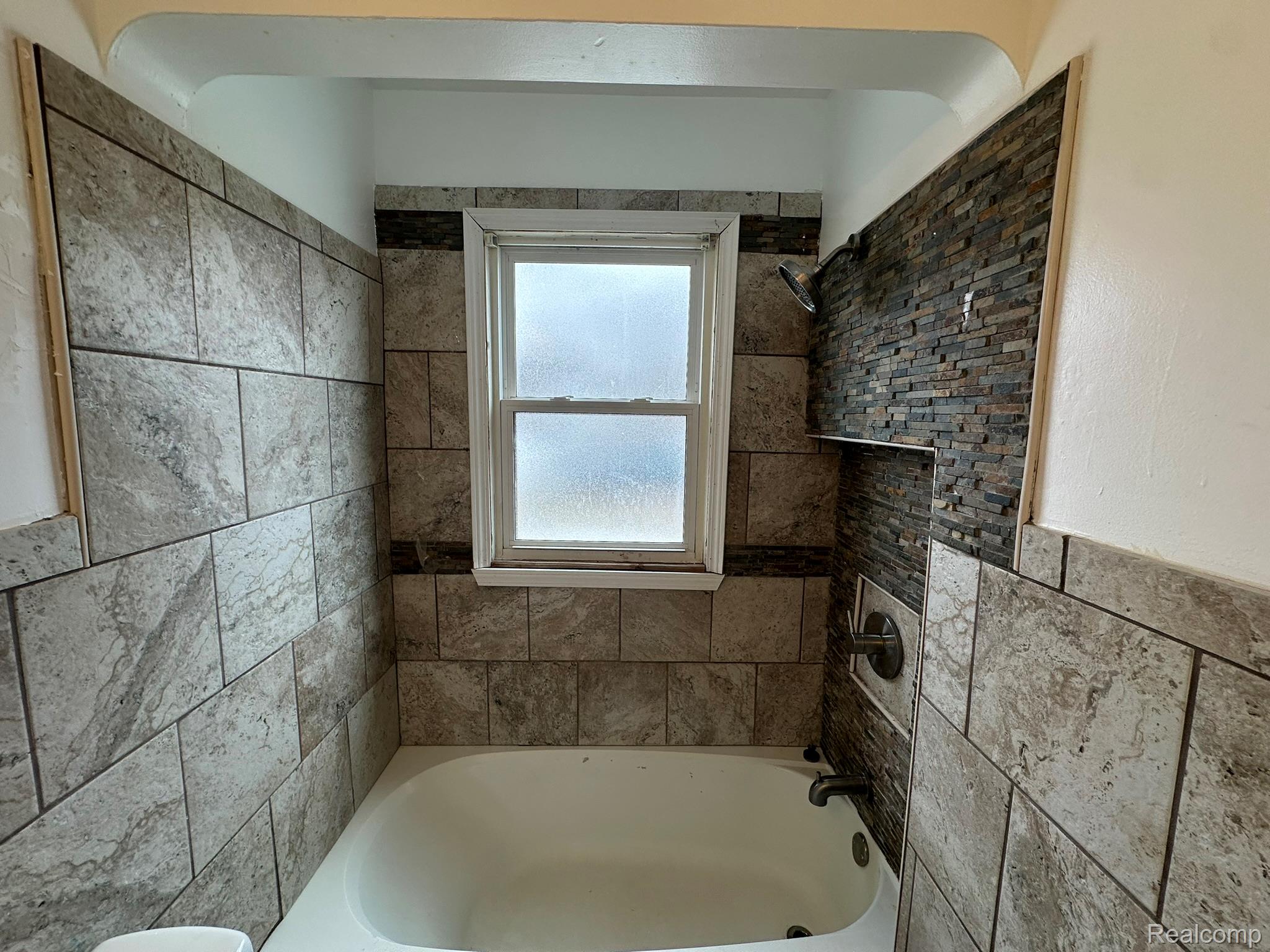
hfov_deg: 102.1
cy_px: 476
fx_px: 514
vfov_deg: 85.7
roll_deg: +0.2
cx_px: 635
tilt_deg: -6.2
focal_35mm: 14
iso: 40
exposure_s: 1/120
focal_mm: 2.22
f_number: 2.2
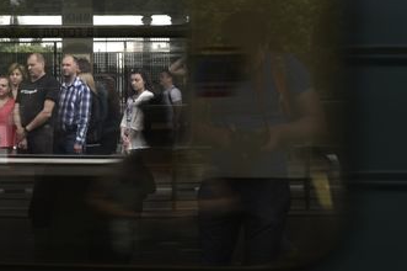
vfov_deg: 18.3
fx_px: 836
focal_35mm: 74
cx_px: -7
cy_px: 84
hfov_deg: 25.9
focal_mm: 35
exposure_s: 1/20
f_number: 8
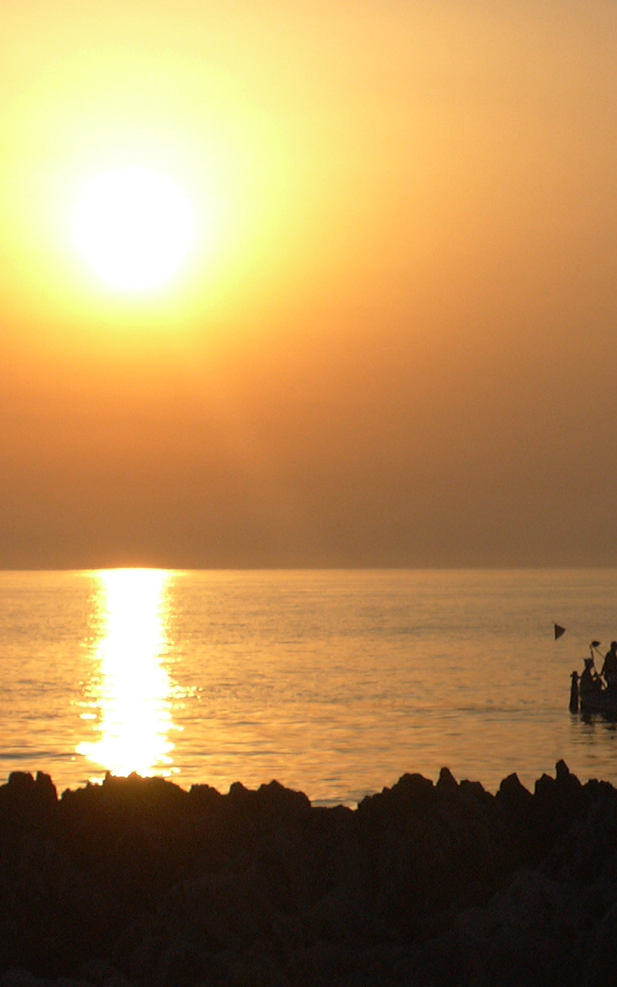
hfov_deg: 8.8
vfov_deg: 14.0
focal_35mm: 149
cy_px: 492
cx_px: 558
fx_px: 4008
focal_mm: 16.2
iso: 100
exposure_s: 1/255
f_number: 12.75
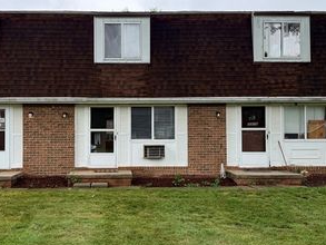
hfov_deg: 45.5
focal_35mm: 41
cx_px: 129
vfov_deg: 35.2
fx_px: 386
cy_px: 129
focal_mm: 6.76
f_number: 1.78
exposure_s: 1/1770
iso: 100
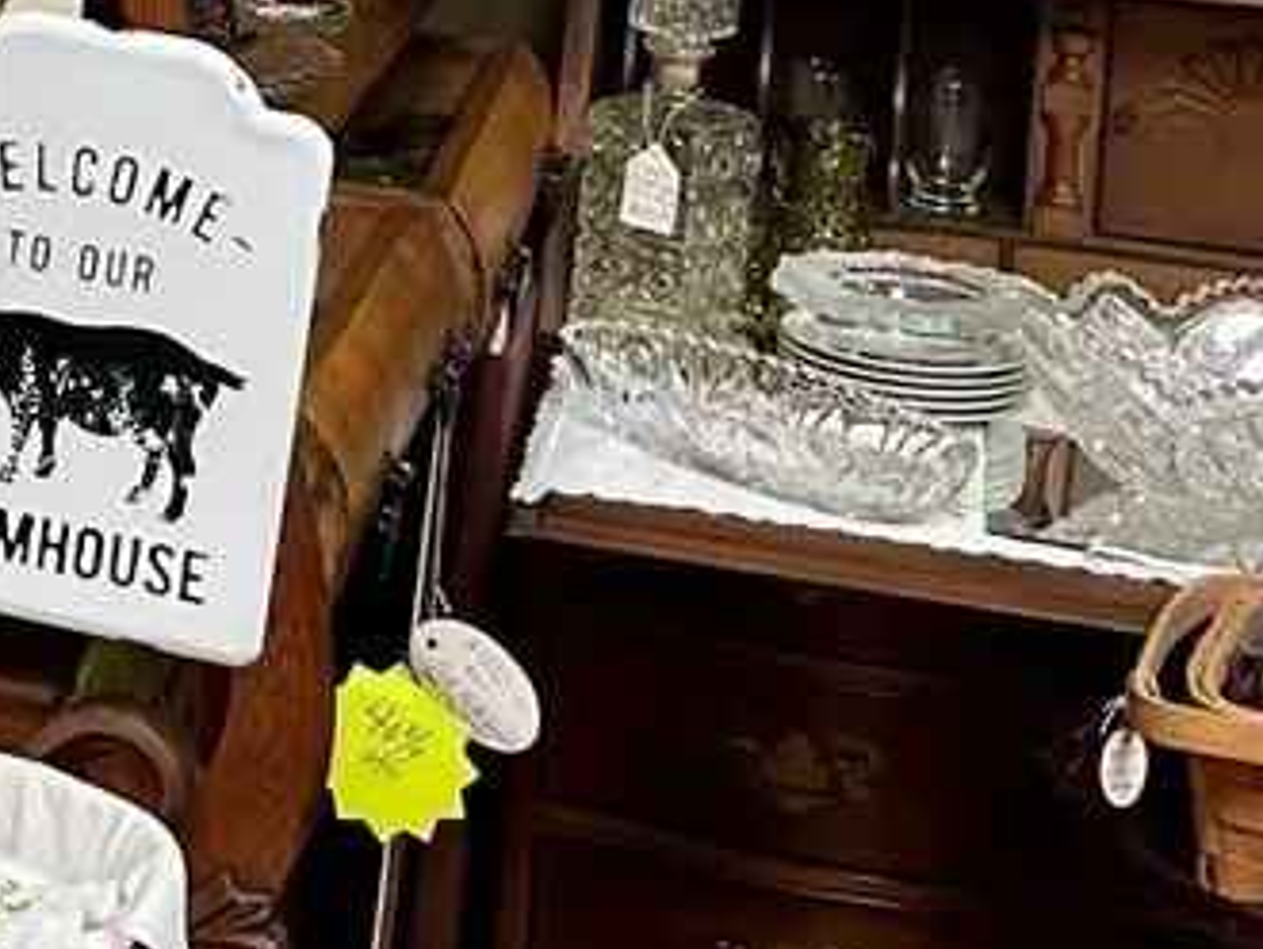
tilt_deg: -4.3
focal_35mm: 126
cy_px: -589
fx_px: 4601
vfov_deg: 11.2
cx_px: -876
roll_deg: -2.4
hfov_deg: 14.2
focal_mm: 5.7
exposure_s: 1/60
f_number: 1.5
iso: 80
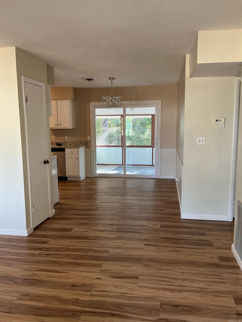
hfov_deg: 48.2
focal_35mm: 29
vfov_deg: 61.7
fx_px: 270
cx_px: 121
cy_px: 161
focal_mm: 3
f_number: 1.8
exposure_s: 1/60
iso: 80
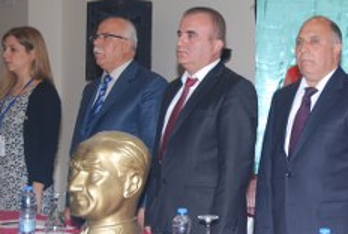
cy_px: 114
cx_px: 288
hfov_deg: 21.1
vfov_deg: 14.5
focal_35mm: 95
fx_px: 920
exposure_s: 1/60
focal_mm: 35
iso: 200
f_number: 4.2
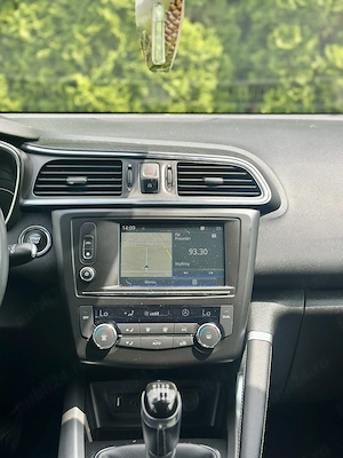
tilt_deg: -12.7
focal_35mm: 48
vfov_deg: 39.7
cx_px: 172
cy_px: 229
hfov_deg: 30.3
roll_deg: -1.3
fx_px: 634
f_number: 1.78
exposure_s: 1/990
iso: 160
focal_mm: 6.86
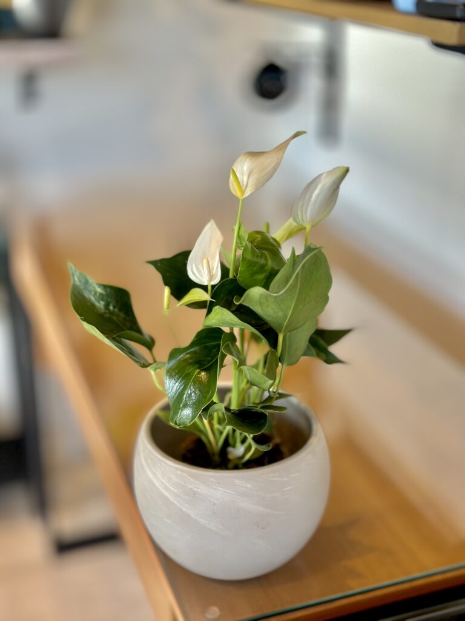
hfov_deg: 30.3
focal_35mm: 48
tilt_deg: -23.5
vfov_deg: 39.7
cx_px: 232
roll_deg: -0.7
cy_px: 310
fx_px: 860
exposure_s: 1/170
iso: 100
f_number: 1.78
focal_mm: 6.86
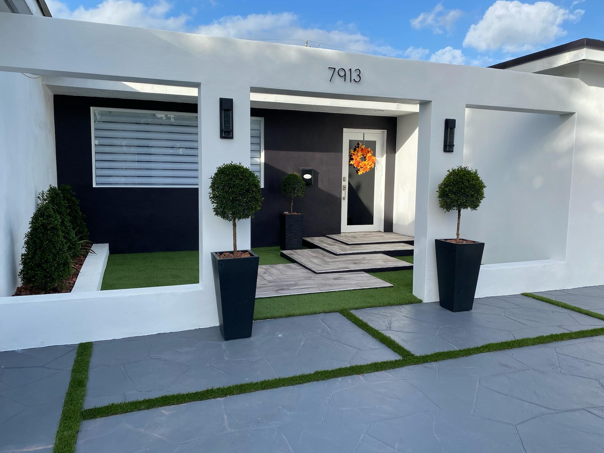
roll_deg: -1.3
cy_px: 226
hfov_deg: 67.3
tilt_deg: -5.7
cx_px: 302
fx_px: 454
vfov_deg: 53.1
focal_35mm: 26
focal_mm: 4.25
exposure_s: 1/1678
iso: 32
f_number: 1.8
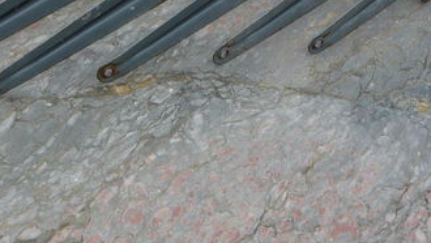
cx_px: 184
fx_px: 1132
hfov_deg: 21.5
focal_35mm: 99
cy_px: 35
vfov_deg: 12.2
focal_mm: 5.2
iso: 100
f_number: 4
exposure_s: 1/250
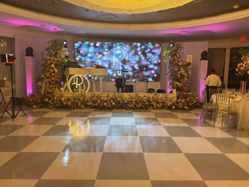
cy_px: 94
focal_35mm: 24
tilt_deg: -5.0
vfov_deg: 56.8
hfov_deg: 71.6
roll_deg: -1.4
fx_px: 173
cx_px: 124
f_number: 1.78
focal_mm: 6.76
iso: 160
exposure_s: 1/120
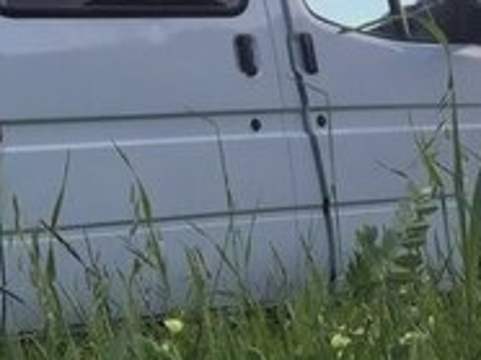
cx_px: -163
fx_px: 1429
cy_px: 509
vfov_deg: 13.6
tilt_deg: +4.3
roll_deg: +6.5
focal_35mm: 103
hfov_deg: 17.7
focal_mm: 4.15
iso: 32
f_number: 2.2
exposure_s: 1/430
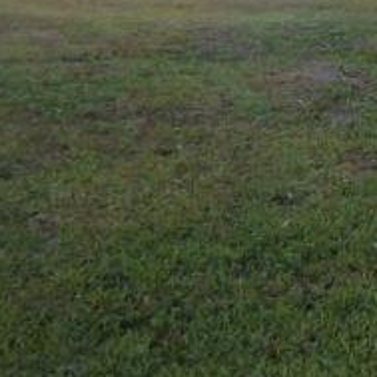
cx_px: 537
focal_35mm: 75
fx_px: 924
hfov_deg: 20.3
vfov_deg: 21.2
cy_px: -94
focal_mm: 4.5
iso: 80
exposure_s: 1/40
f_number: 3.2
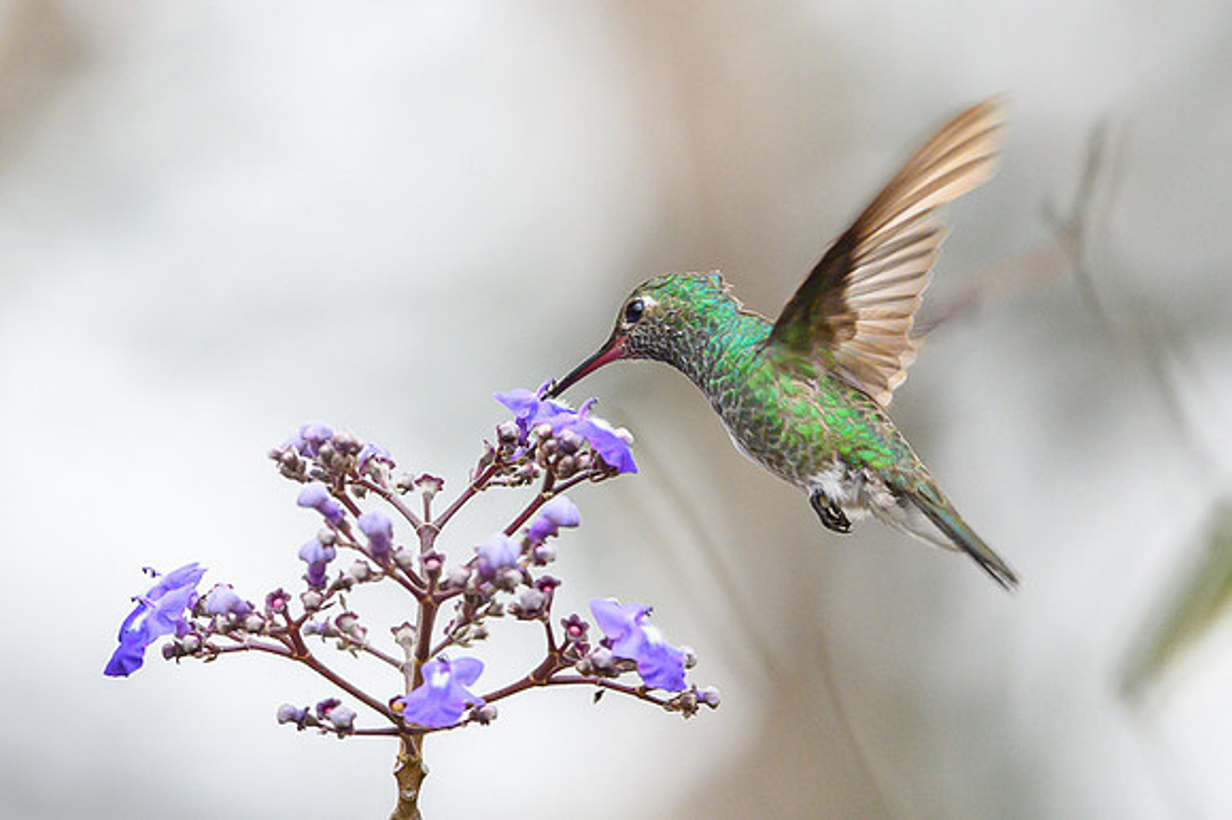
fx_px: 32600
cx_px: 620
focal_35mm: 953
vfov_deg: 1.4
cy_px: 346
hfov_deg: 2.2
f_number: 4
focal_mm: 500
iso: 2500
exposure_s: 1/500
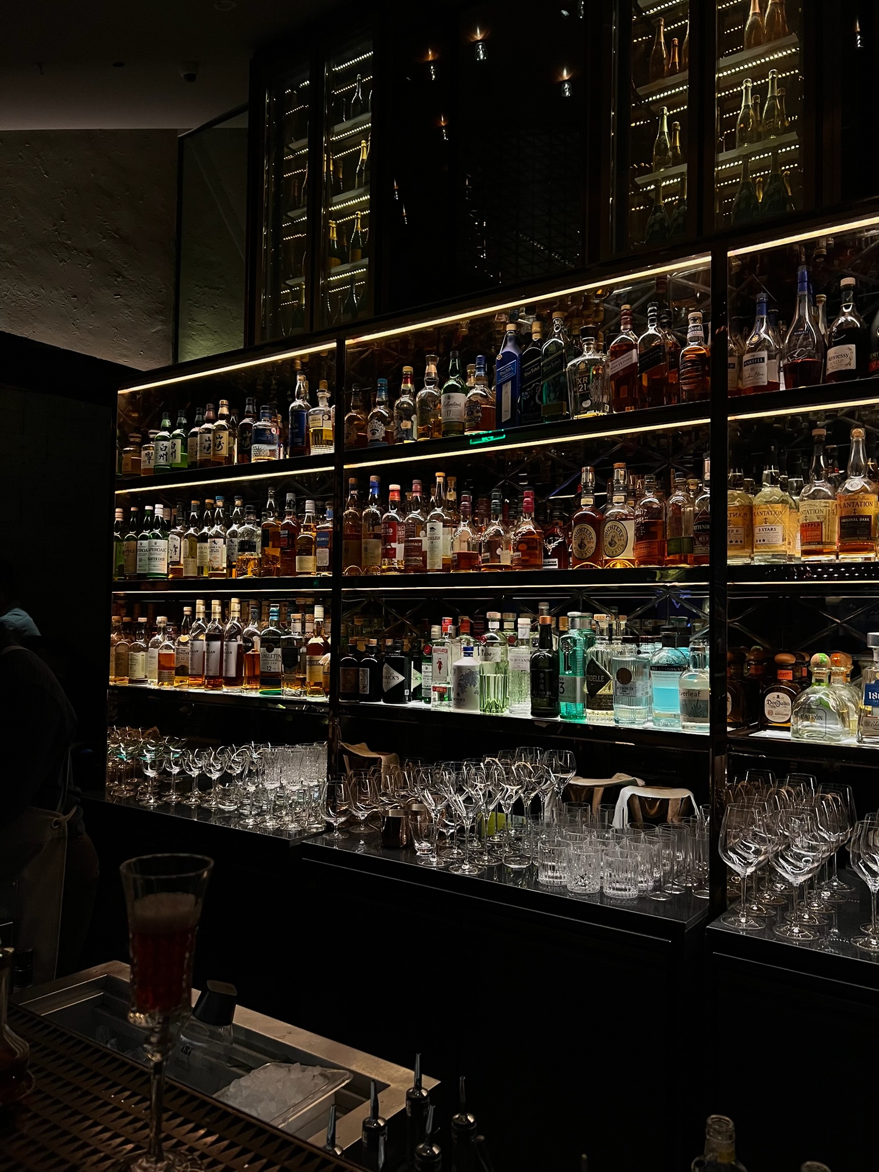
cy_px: 586
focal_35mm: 26
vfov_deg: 67.3
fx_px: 880
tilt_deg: +2.9
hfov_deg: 53.1
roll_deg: -0.8
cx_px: 440
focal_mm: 5.7
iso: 125
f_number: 1.5
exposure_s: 1/57
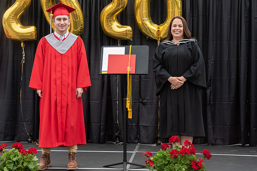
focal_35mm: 70
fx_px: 499
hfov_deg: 28.9
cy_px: 73
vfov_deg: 19.5
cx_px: 117
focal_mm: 52
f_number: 5
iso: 500
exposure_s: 1/320
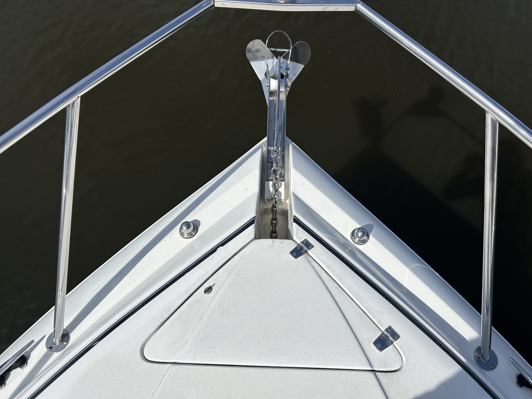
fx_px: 400
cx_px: 266
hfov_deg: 67.3
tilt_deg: -61.2
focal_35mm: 26
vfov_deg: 53.1
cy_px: 200
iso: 50
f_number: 1.5
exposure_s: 1/10309
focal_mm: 5.7
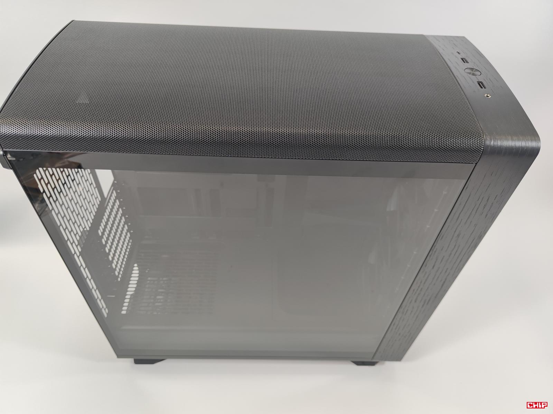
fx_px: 399
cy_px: 207
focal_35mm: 25
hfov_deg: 69.4
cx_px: 276
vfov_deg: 54.9
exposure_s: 1/100
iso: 108
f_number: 1.85
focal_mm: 6.78
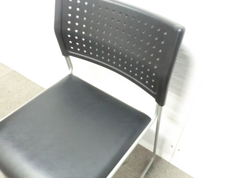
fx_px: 219
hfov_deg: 56.8
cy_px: 89
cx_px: 118
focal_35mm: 32
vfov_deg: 44.2
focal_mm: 5.8
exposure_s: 1/10
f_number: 3.5
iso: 800
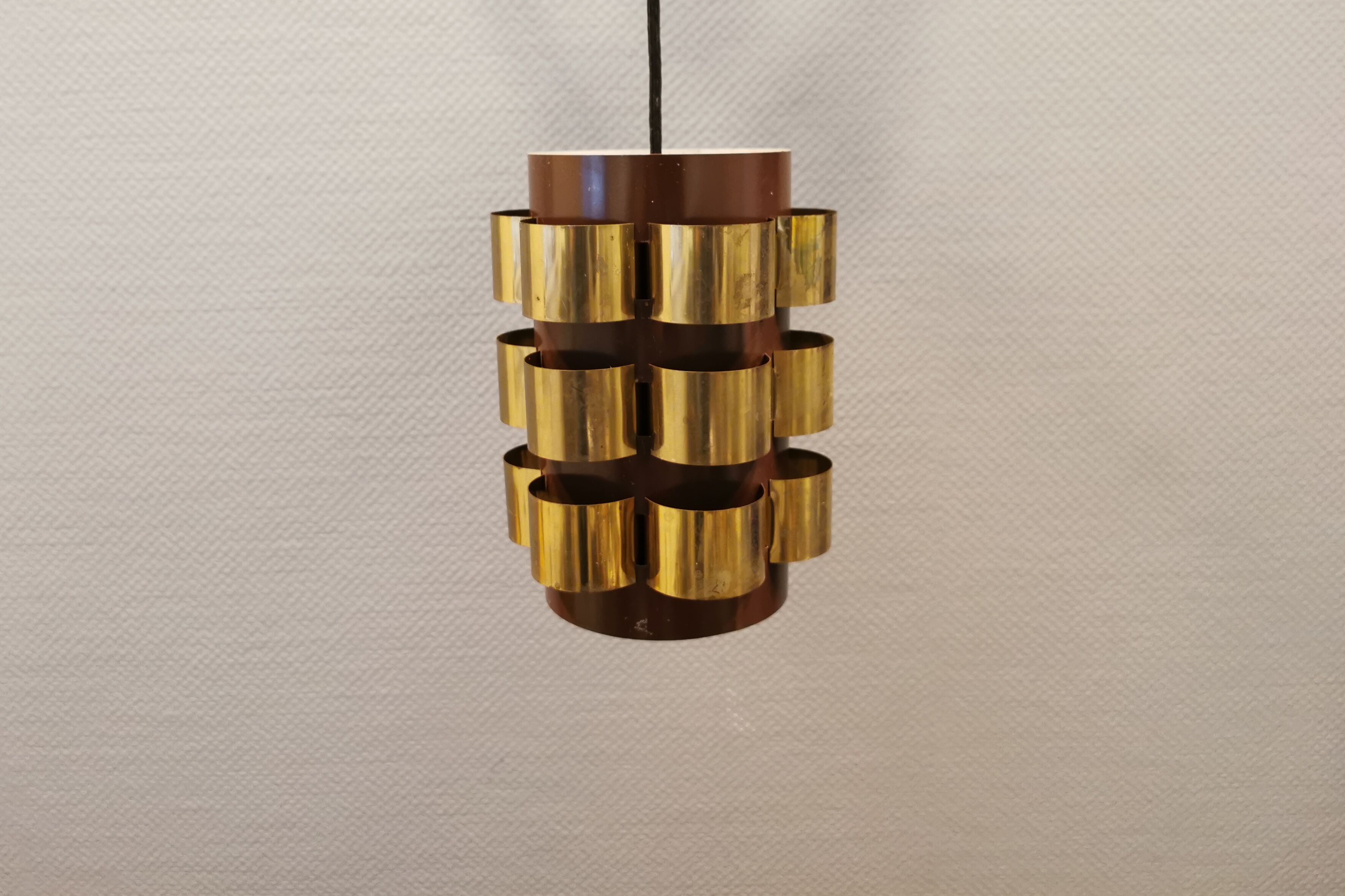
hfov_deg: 63.7
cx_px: 661
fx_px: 1083
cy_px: 384
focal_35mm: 29
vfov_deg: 44.8
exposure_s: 1/50
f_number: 1.6
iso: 320
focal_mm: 5.56
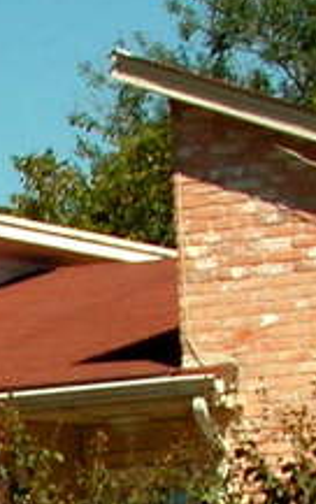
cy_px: 609
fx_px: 3479
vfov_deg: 8.2
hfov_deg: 5.1
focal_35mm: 253
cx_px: -335
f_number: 4.8
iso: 50
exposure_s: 1/400
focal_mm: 6
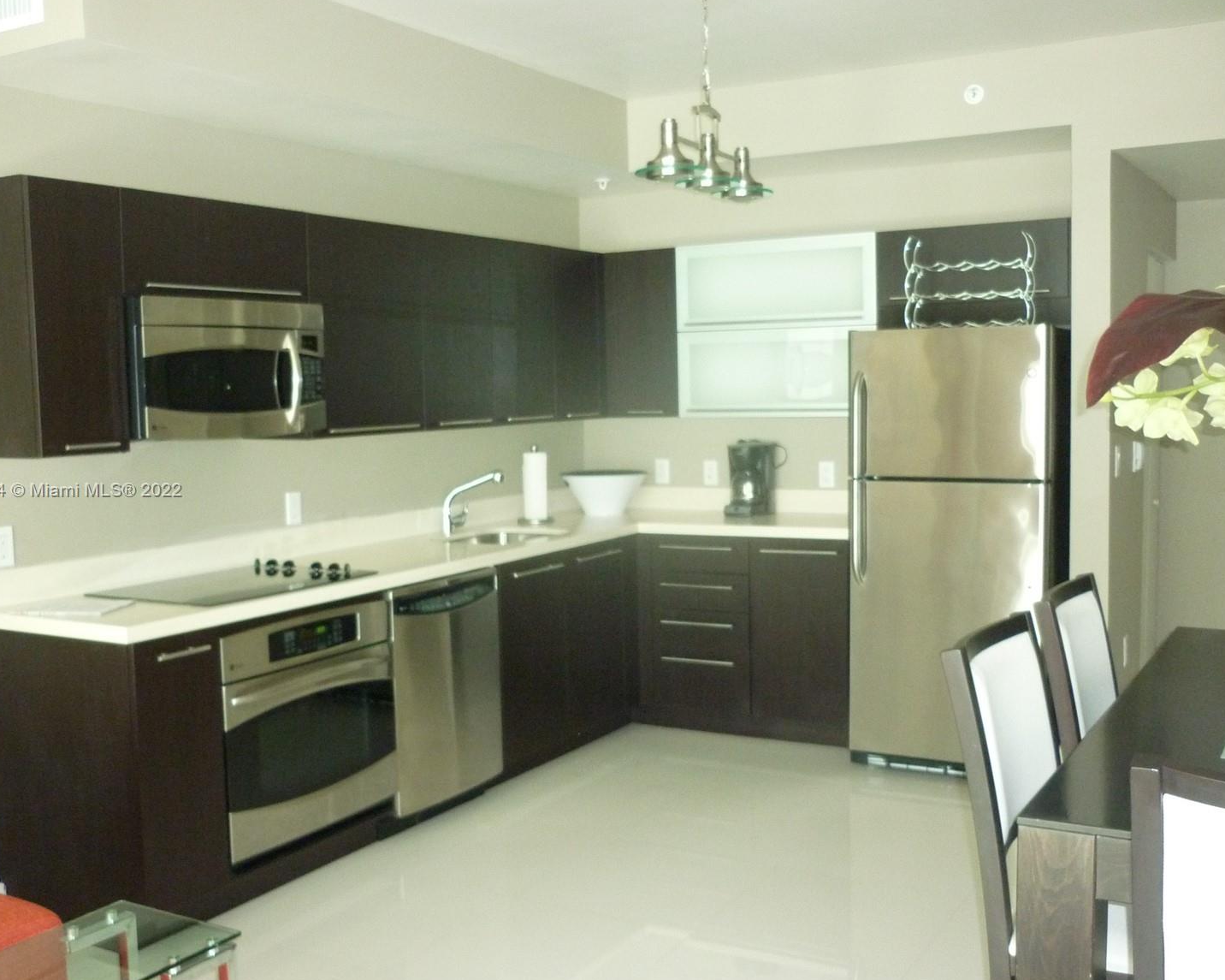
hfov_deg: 50.3
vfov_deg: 41.1
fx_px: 1305
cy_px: 491
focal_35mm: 36
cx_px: 592
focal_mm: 5.5
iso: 400
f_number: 2.8
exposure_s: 1/30
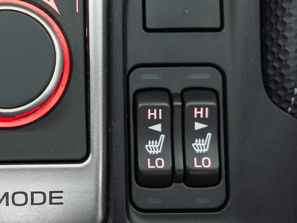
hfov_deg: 19.0
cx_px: 8
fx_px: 867
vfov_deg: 14.6
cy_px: 61
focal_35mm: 101
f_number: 4
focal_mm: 42.4
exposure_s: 1/30
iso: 500
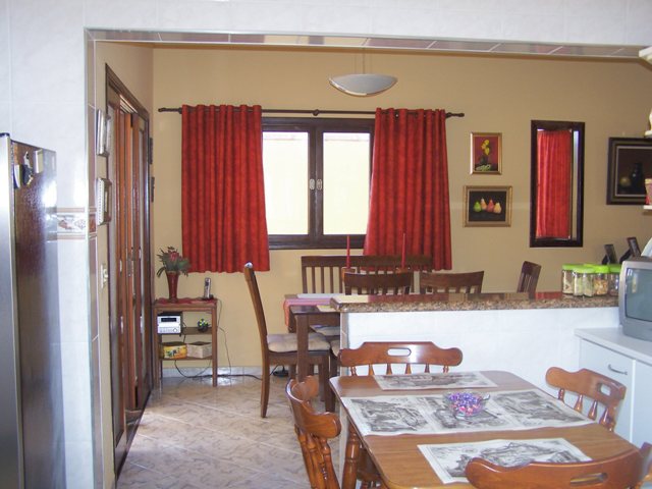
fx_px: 716
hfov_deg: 49.0
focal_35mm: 38
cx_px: 326
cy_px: 244
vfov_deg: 37.7
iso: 140
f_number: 2.8
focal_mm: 6.3
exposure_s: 1/60
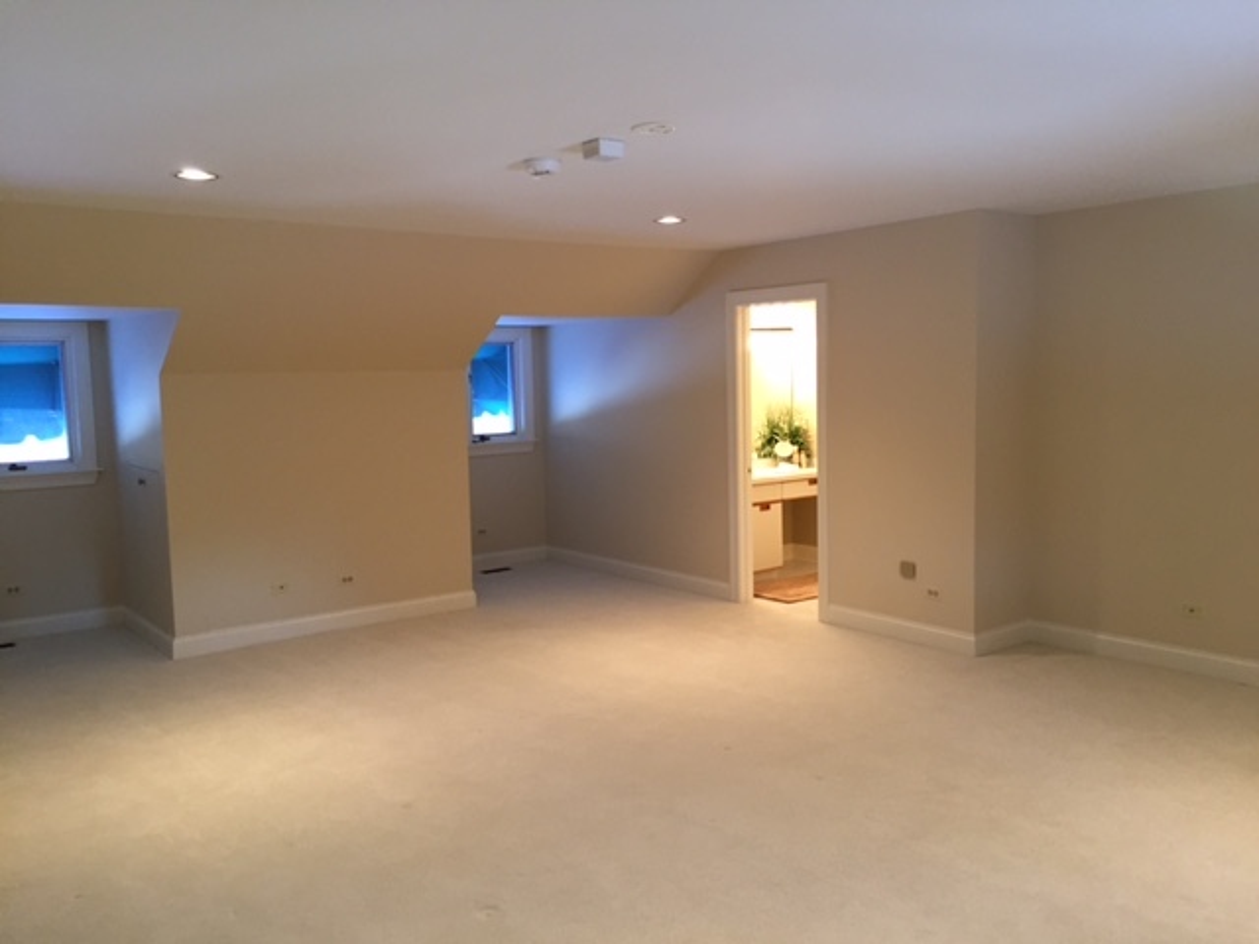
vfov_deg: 48.2
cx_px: 630
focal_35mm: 29
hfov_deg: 61.7
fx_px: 1055
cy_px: 472
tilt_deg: -5.6
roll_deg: +2.2
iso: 100
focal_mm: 4.15
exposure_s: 1/30
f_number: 2.2
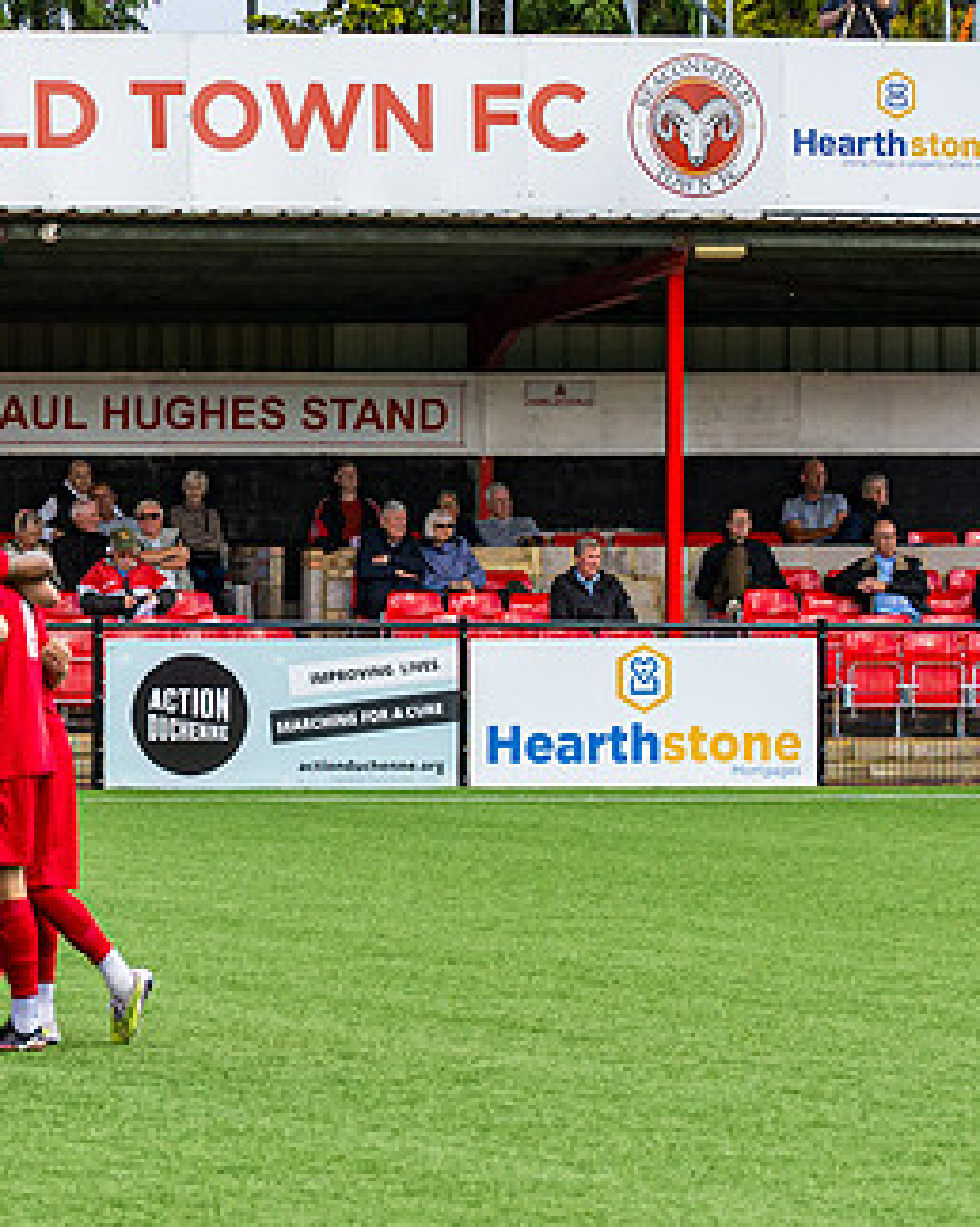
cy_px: 970
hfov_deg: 5.6
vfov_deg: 7.1
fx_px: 9871
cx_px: -308
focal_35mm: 272
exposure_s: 1/800
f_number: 5
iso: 200
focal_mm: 78
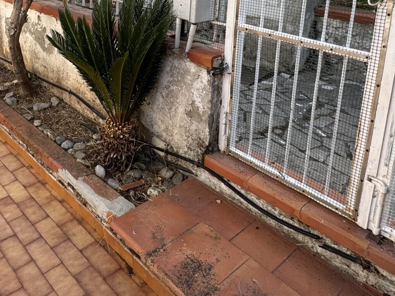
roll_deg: +0.5
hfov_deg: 50.9
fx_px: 399
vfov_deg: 37.5
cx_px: 109
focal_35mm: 35
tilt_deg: -13.9
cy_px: 19
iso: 40
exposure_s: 1/459
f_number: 2.2
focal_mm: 2.22
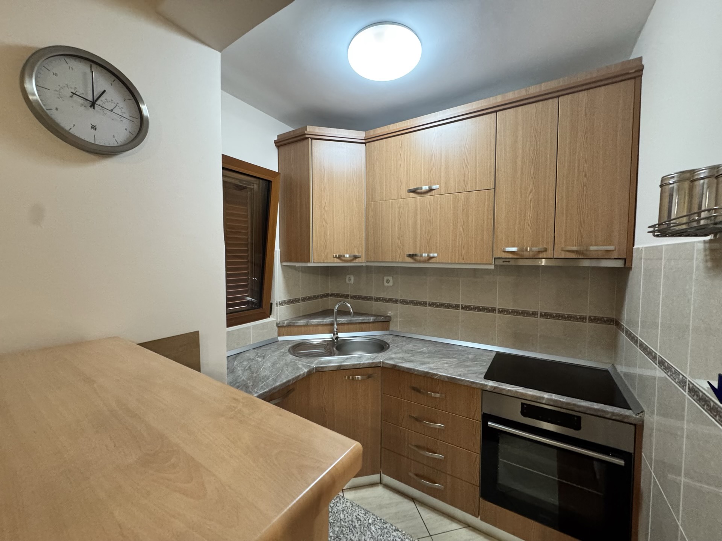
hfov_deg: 102.1
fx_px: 292
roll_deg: +0.3
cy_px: 270
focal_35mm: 14
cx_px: 361
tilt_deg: -1.9
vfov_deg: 85.7
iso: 640
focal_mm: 2.22
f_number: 2.2
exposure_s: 1/50
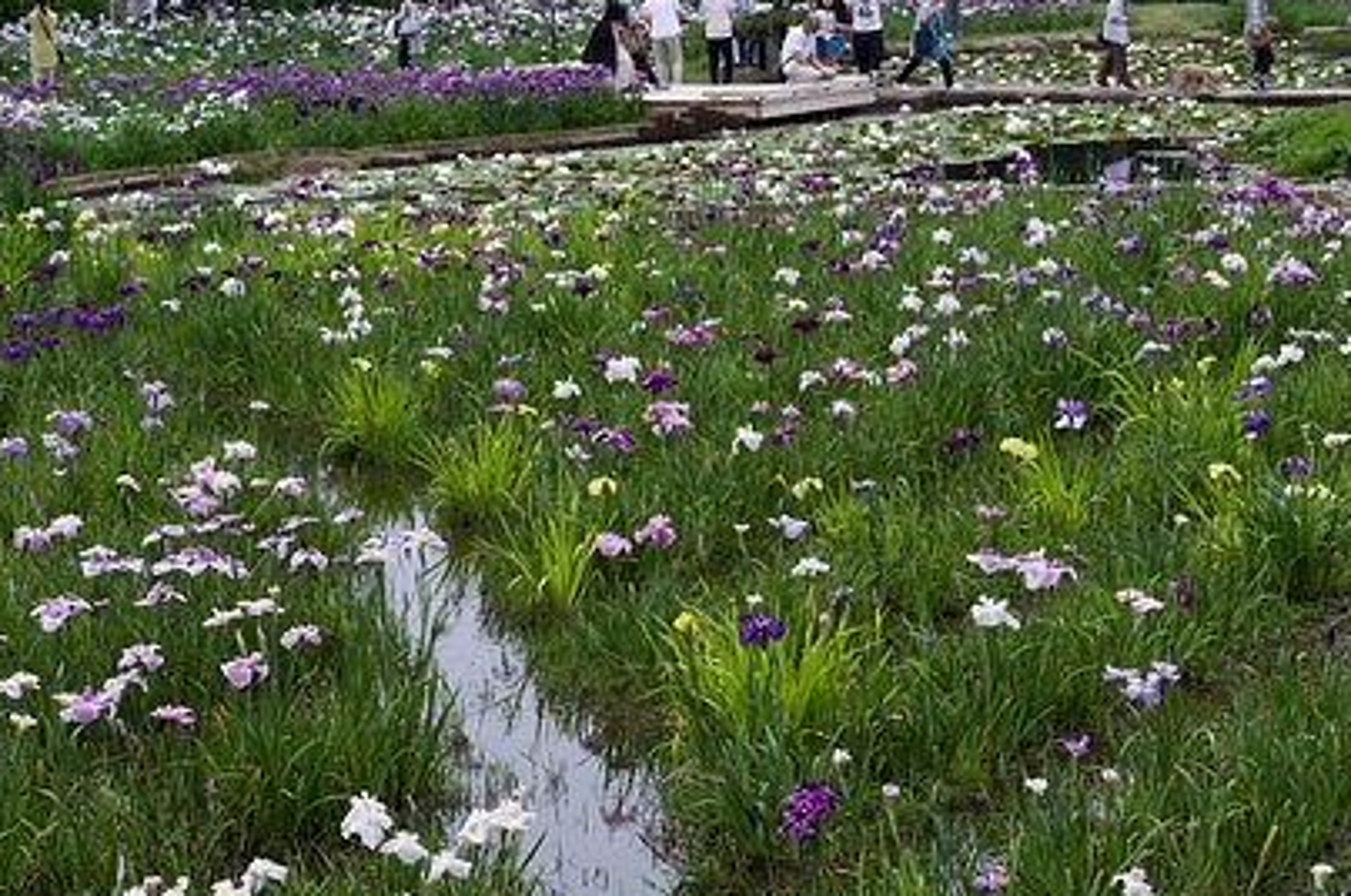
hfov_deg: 21.5
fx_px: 3559
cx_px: 686
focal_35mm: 95
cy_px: 381
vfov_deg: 14.3
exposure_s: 1/200
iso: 100
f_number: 9
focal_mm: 50
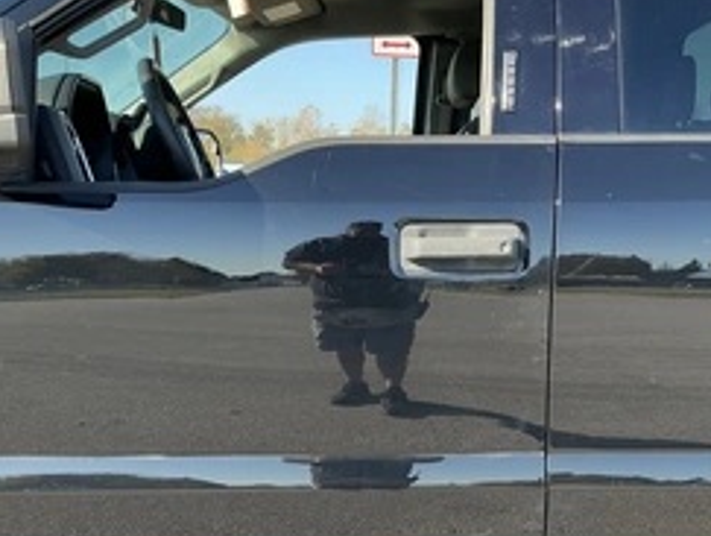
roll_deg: -1.9
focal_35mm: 46
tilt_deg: -11.1
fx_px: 946
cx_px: 395
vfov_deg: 31.1
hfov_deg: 41.1
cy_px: 392
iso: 25
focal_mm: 3
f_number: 1.8
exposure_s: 1/335
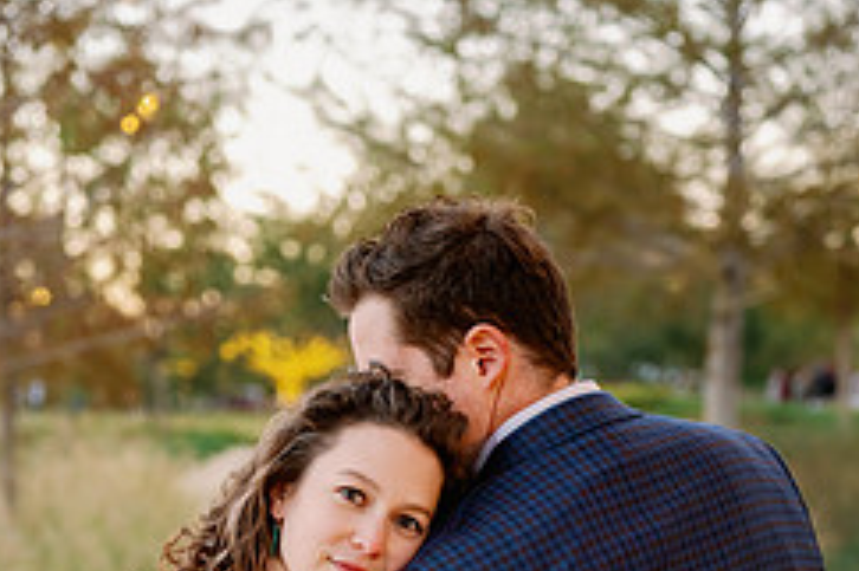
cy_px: 738
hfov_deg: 21.9
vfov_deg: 14.1
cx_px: 454
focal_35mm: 93
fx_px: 2218
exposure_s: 1/200
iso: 1250
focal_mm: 50
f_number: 2.8
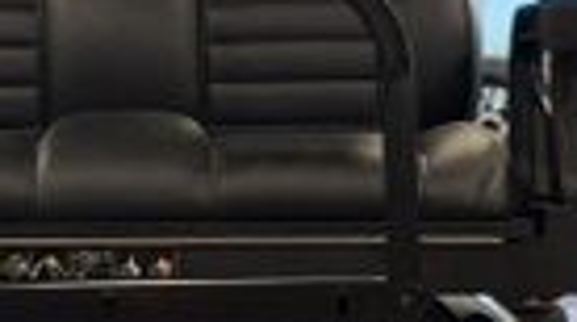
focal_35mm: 147
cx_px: 92
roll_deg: +1.2
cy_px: 50
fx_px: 2245
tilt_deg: +2.0
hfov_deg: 14.5
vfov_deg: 8.2
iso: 250
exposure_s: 1/120
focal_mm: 6.93
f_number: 1.48
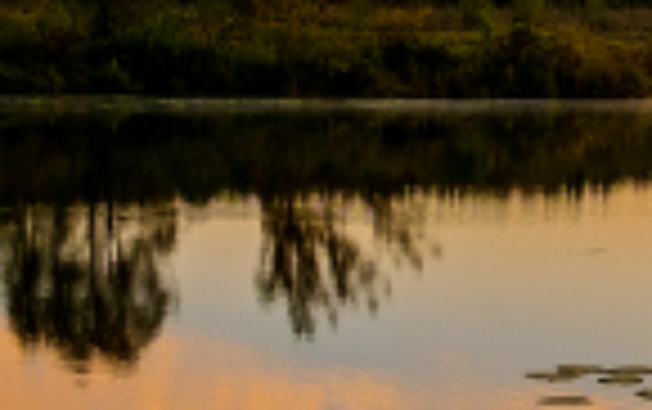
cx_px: 717
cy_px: 81
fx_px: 2153
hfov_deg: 16.7
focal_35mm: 121
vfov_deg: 10.8
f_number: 8
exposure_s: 1/125
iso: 200
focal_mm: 20.5
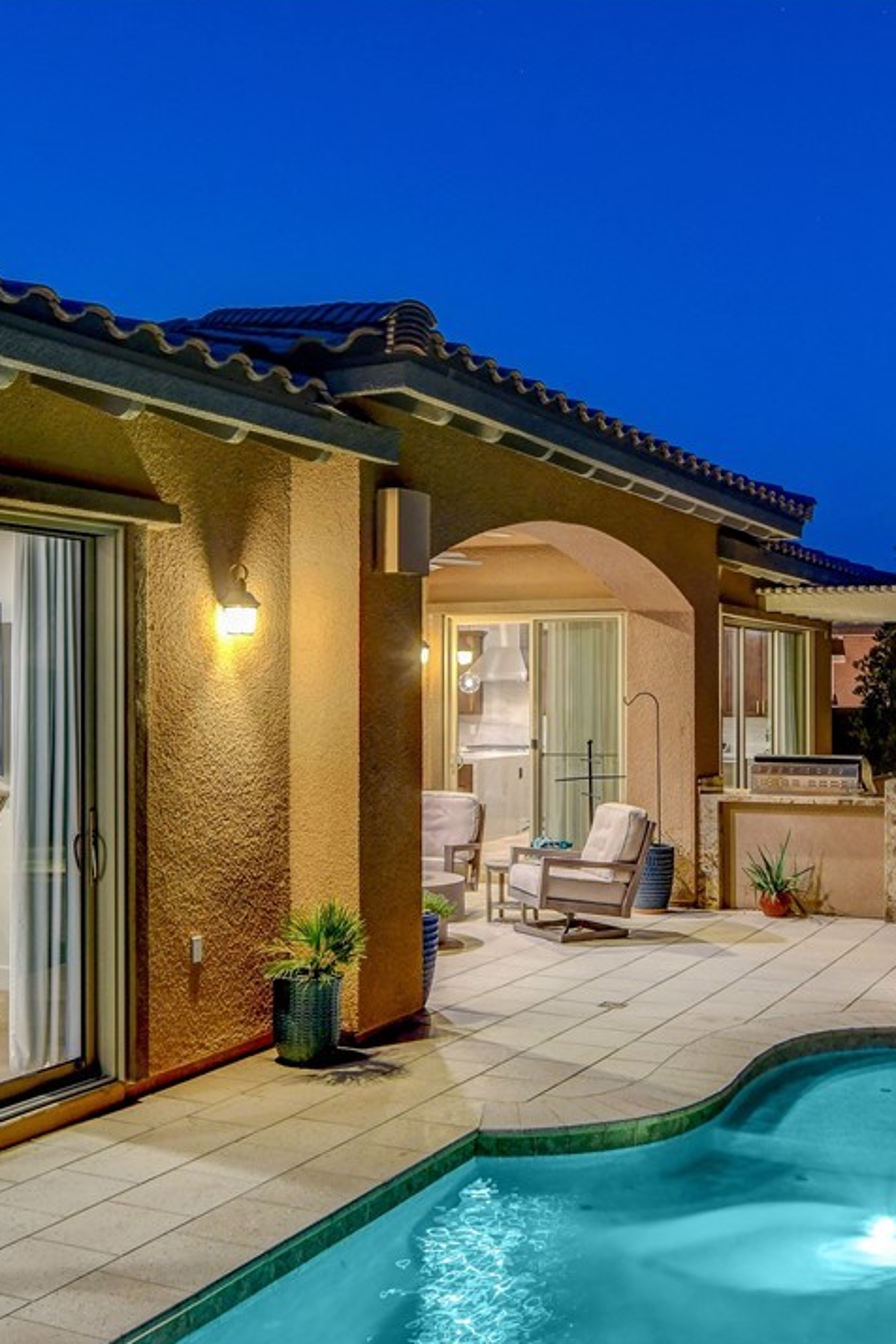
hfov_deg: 35.1
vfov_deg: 50.7
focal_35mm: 38
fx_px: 1419
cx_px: 439
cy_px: 668
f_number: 9
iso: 800
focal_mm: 17
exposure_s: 1/1.25
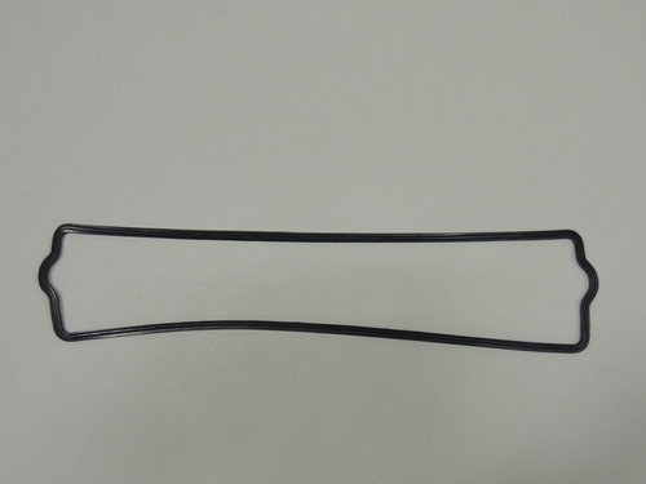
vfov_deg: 29.1
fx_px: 933
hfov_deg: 38.2
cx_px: 323
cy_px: 242
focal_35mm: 50
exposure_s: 1/30
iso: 400
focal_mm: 8.9
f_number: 3.6
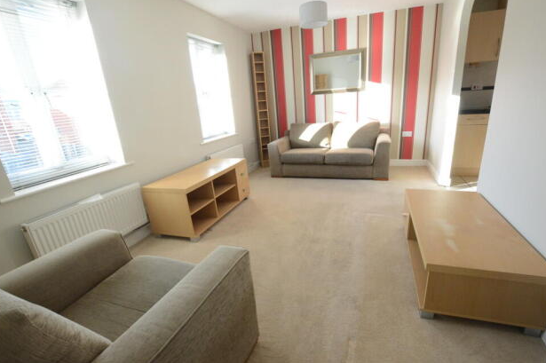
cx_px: 278
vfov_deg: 73.6
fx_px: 242
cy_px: 189
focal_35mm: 16
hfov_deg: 96.8
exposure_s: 1/30
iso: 1600
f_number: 11
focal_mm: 10
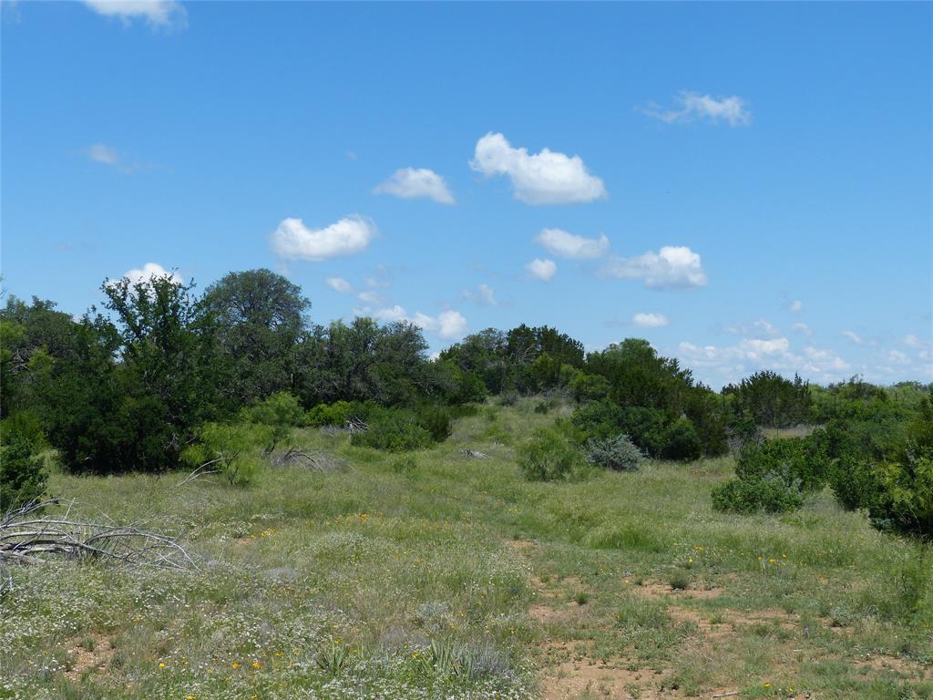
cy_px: 350
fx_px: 1455
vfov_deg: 27.0
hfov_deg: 35.5
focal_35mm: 54
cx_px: 466
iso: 100
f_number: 4
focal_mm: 9.8
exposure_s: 1/1000
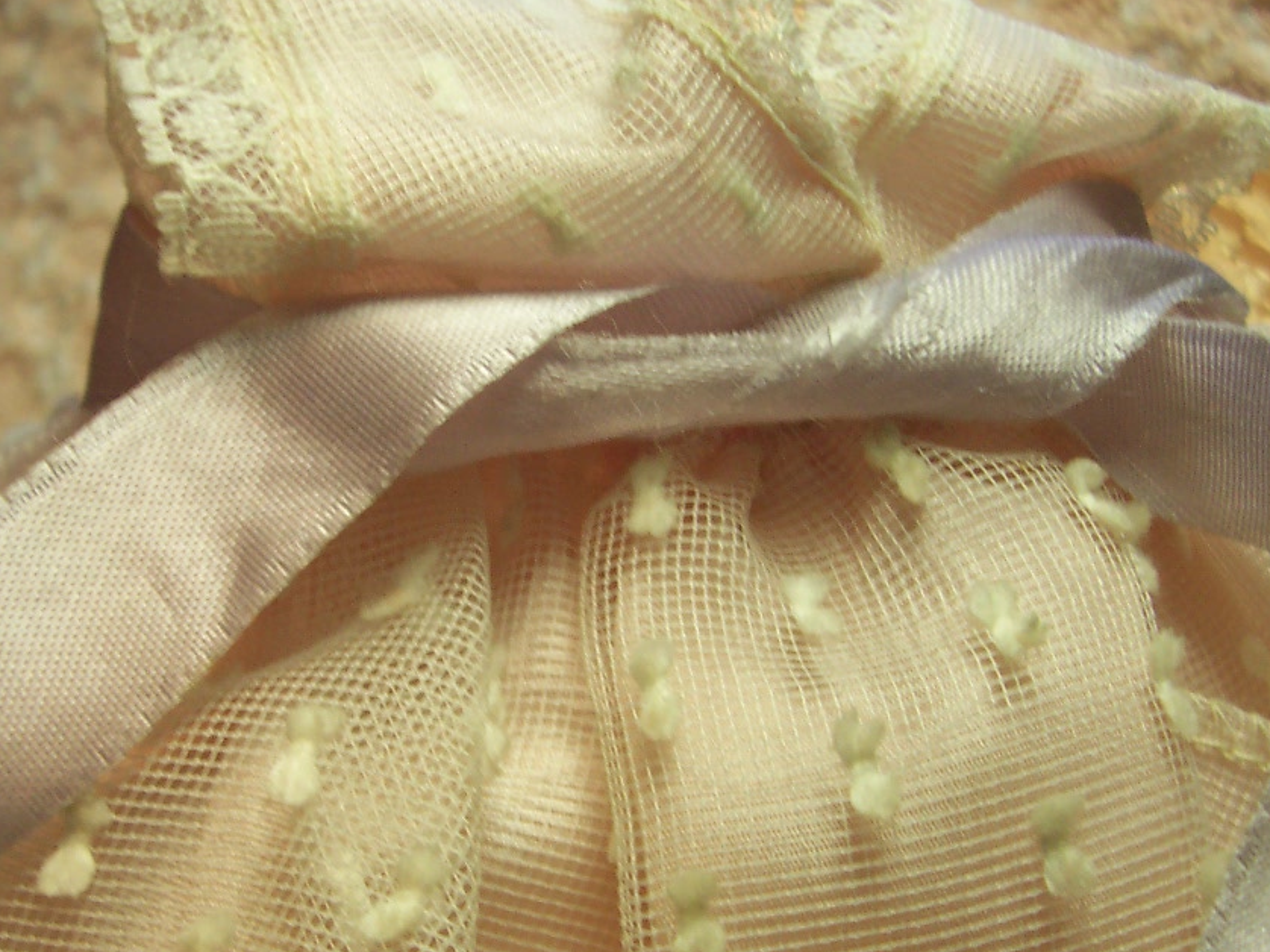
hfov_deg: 36.2
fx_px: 1944
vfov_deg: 27.3
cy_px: 656
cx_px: 593
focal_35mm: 53
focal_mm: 5.6
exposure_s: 1/125
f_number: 2.8
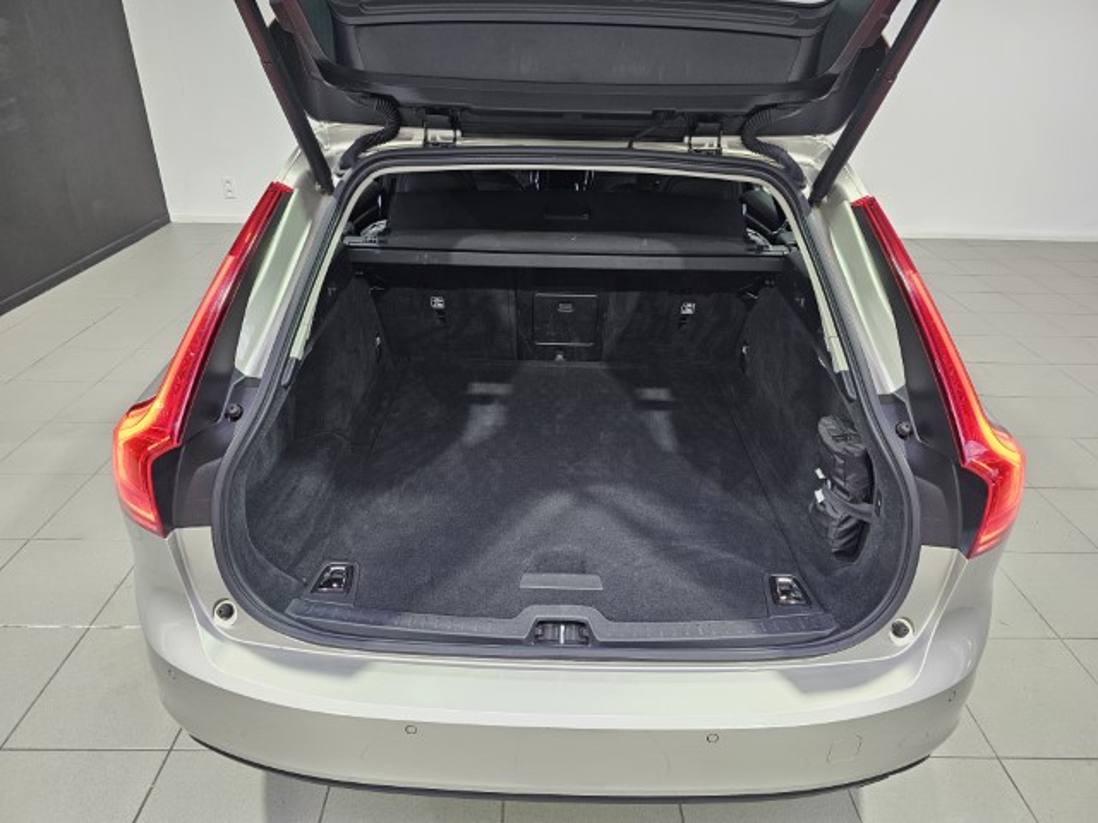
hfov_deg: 73.9
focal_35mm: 23
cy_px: 412
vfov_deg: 58.9
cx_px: 549
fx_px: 730
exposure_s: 1/142
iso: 250
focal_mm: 6.3
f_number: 1.7
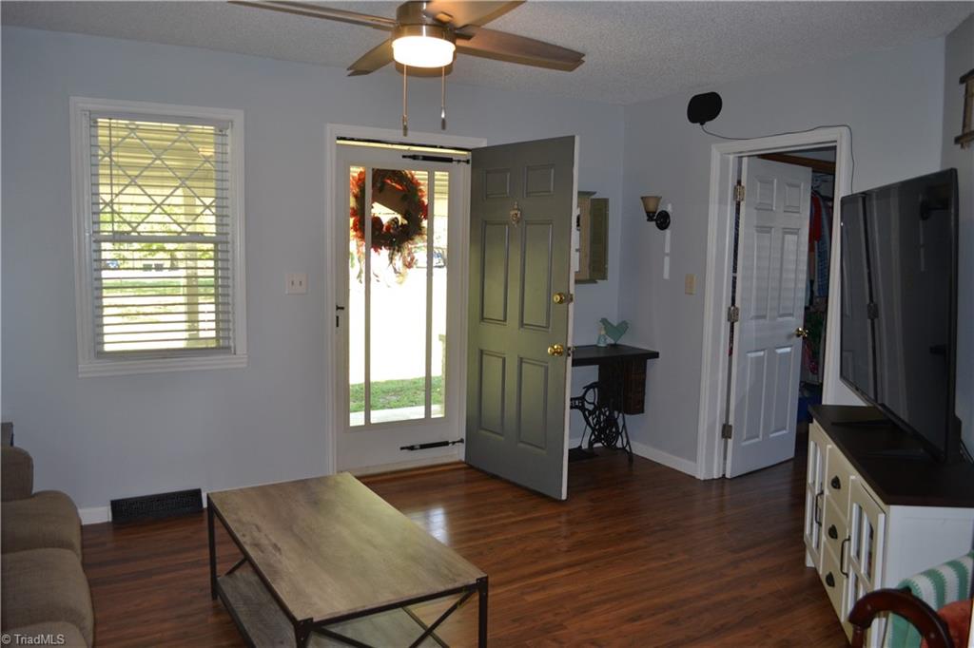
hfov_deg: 67.4
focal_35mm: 27
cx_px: 487
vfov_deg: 47.9
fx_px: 730
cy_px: 324
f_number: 4
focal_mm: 18
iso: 400
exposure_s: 1/80
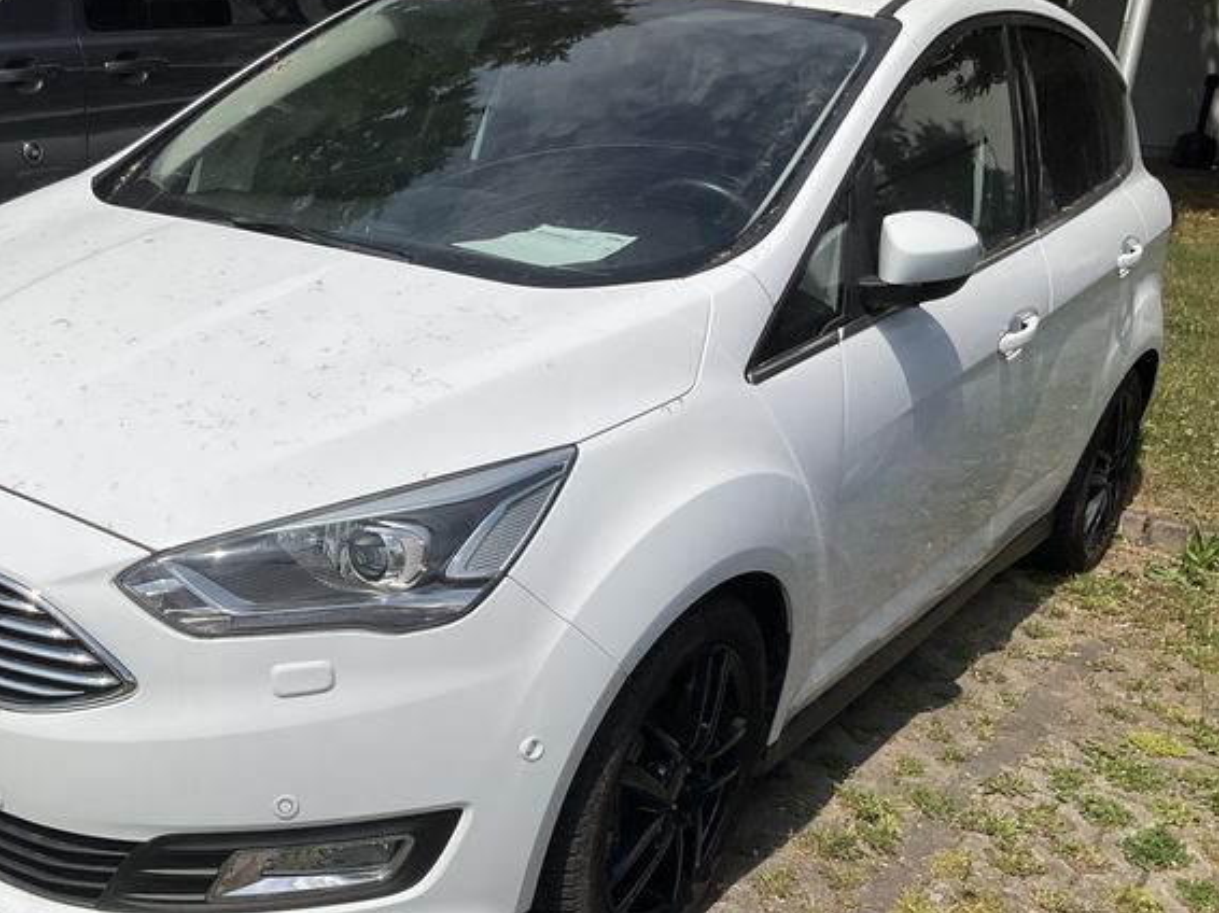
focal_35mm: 41
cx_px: 429
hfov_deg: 45.2
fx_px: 1443
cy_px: 562
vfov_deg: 35.0
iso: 25
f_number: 1.8
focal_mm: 3
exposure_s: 1/6536
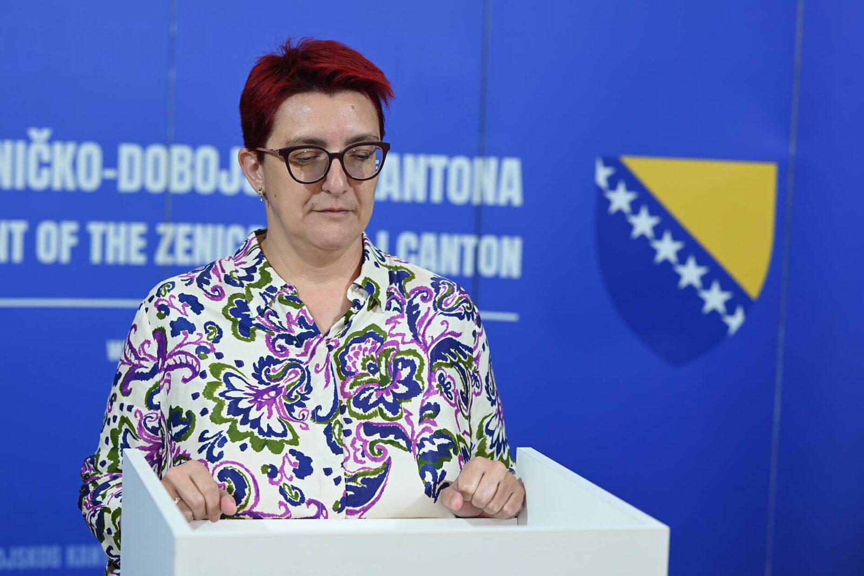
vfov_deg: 16.1
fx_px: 2040
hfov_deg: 23.9
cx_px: 432
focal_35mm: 85
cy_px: 288
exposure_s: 1/30
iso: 180
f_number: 3.5
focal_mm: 85
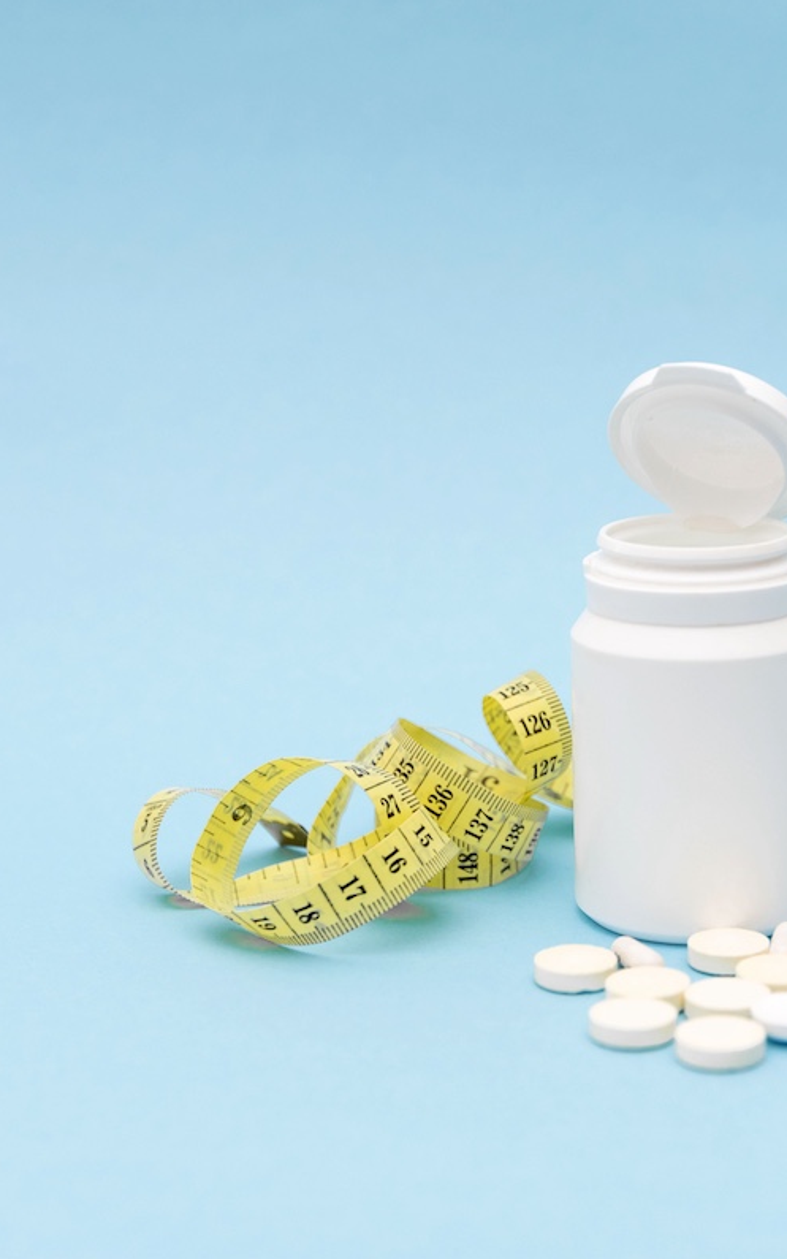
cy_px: 628
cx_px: 489
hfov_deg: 16.3
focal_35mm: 80
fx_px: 2745
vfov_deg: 25.8
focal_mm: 52
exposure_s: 1/125
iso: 400
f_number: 4.5
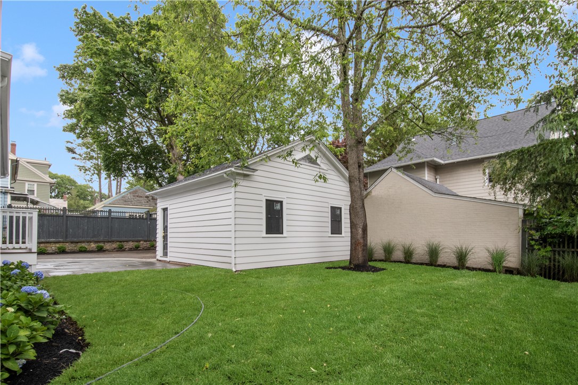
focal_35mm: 16
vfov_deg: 72.1
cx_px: 289
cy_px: 192
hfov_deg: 95.0
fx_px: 265
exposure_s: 1/40
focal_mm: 11
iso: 400
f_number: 14
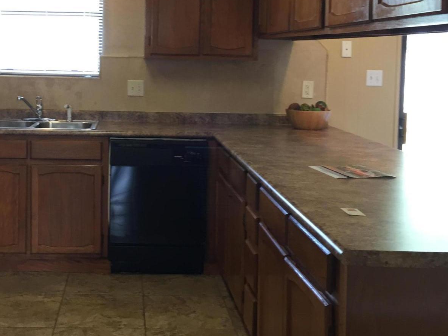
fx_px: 634
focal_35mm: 49
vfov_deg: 29.3
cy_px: 91
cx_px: 142
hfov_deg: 38.4
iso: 80
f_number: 2.2
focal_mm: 4.15
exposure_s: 1/30
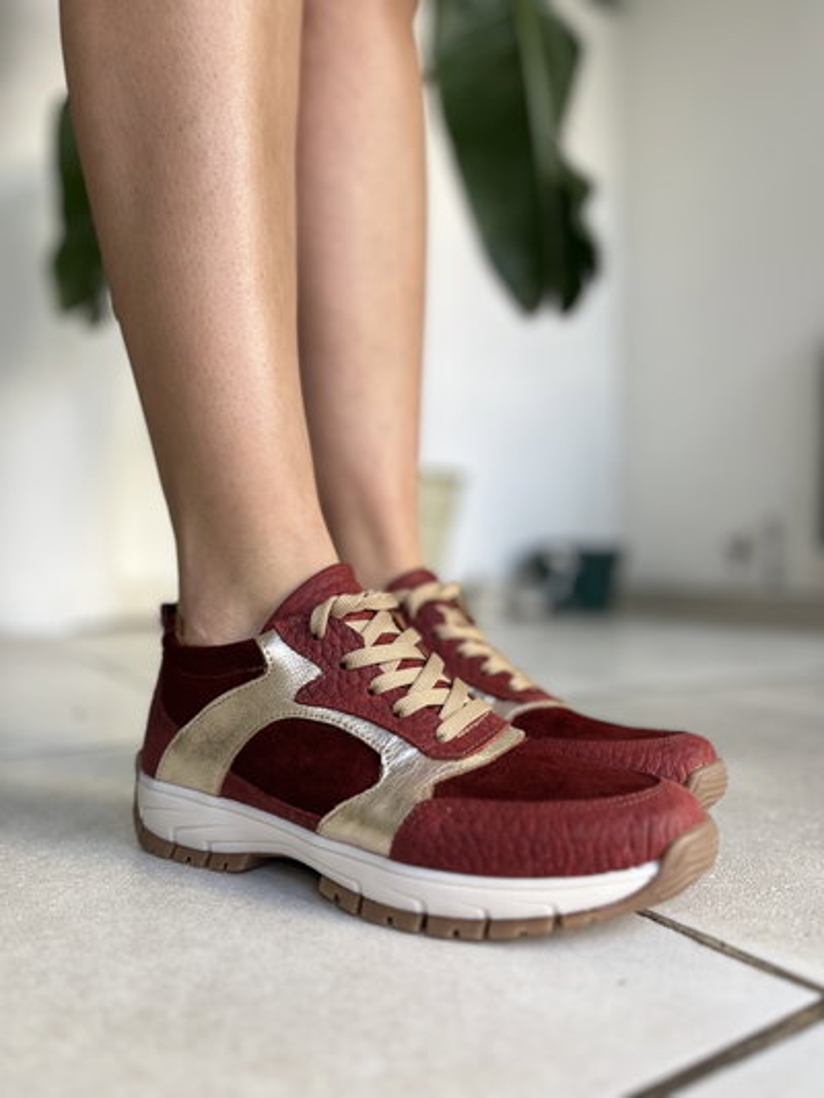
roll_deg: -0.1
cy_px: 549
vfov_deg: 67.3
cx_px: 412
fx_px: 825
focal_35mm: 26
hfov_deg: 53.1
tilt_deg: +0.5
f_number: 1.6
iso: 40
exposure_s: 1/122
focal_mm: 5.1
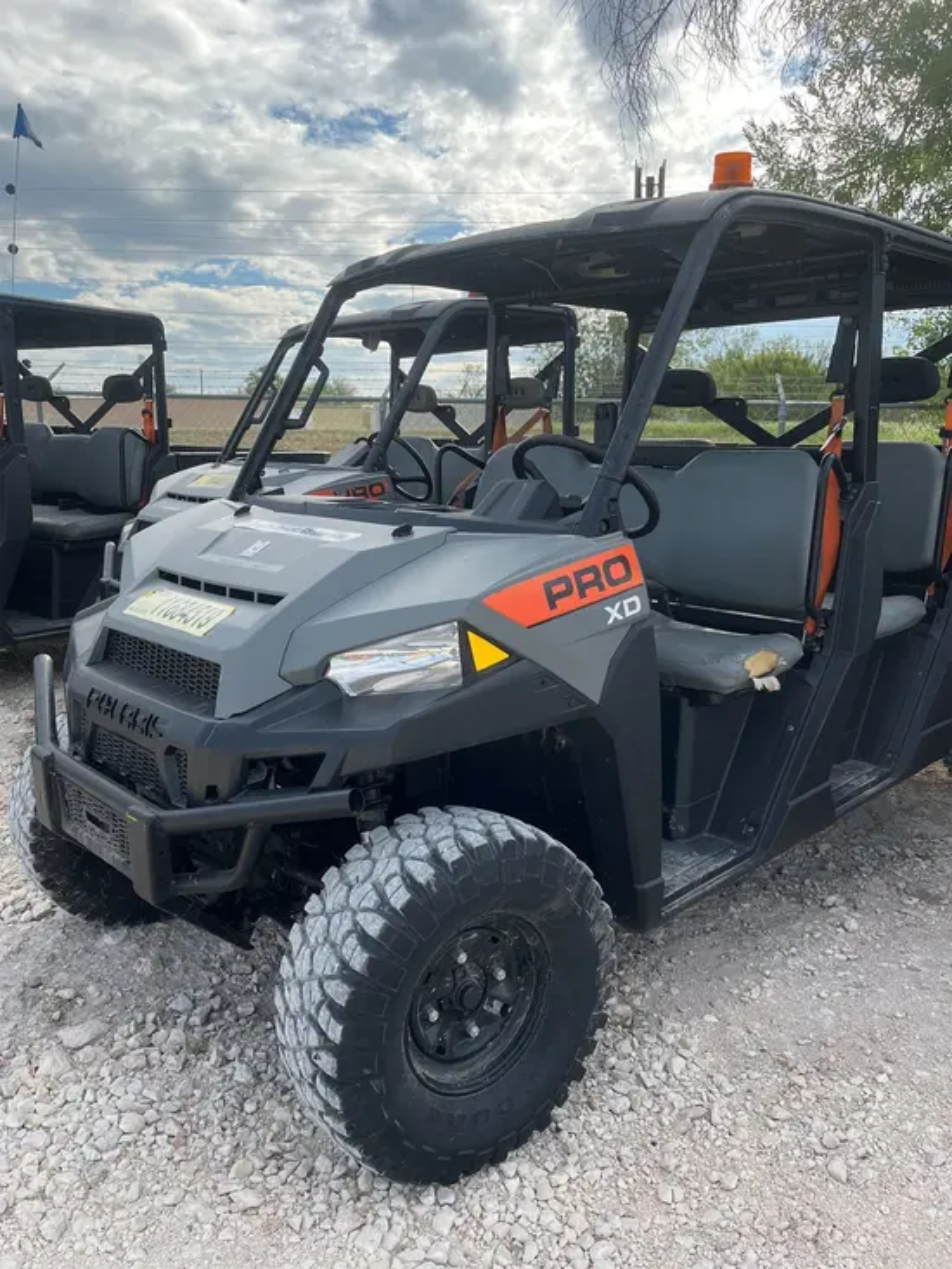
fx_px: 953
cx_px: 476
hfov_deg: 53.1
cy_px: 634
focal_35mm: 26
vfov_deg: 67.3
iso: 50
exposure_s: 1/1832
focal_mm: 5.1
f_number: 1.6
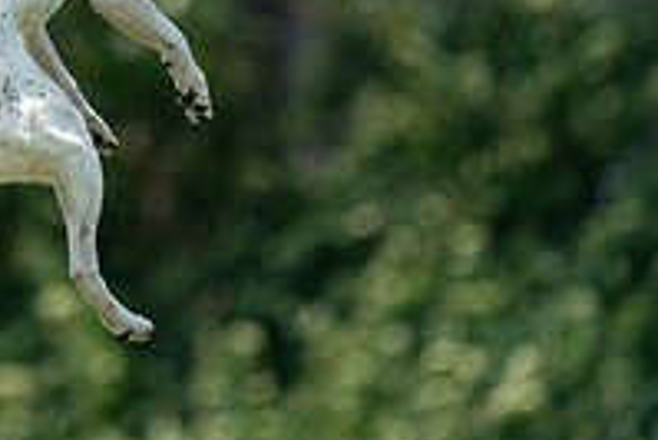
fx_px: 27655
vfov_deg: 0.9
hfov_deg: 1.4
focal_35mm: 1512
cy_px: -167
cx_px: -129
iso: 1250
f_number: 6.3
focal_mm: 518
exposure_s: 1/4000
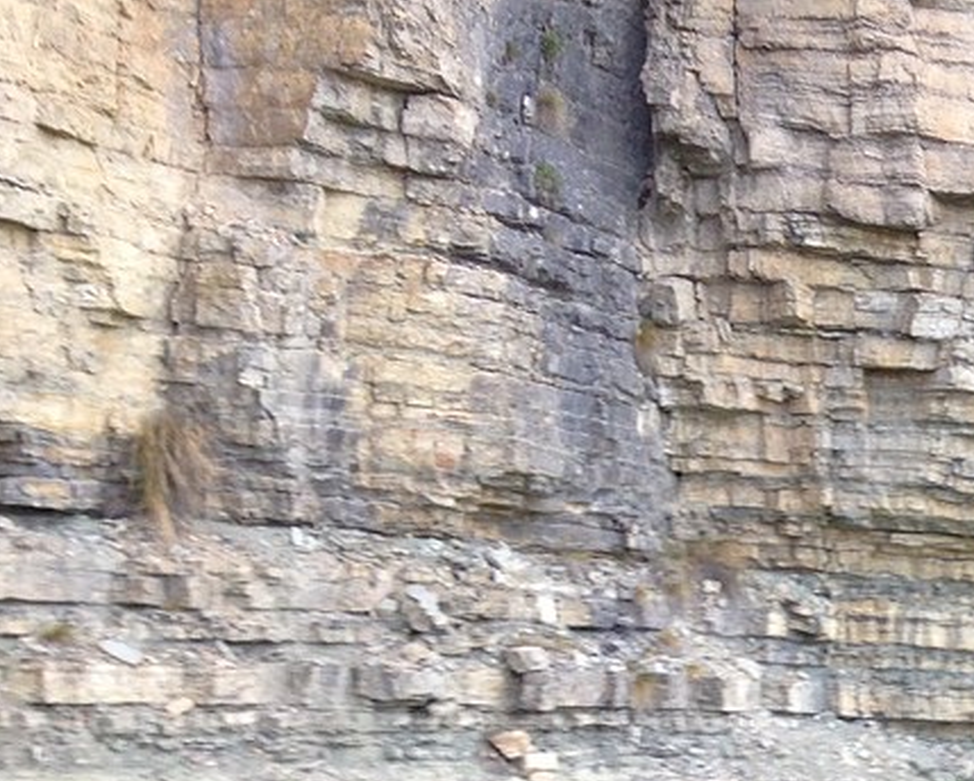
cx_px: 1271
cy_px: 1015
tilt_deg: -12.0
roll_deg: -0.5
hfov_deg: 19.6
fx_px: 2597
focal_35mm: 90
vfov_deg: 16.2
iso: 64
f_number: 2.4
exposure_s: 1/120
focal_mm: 4.12
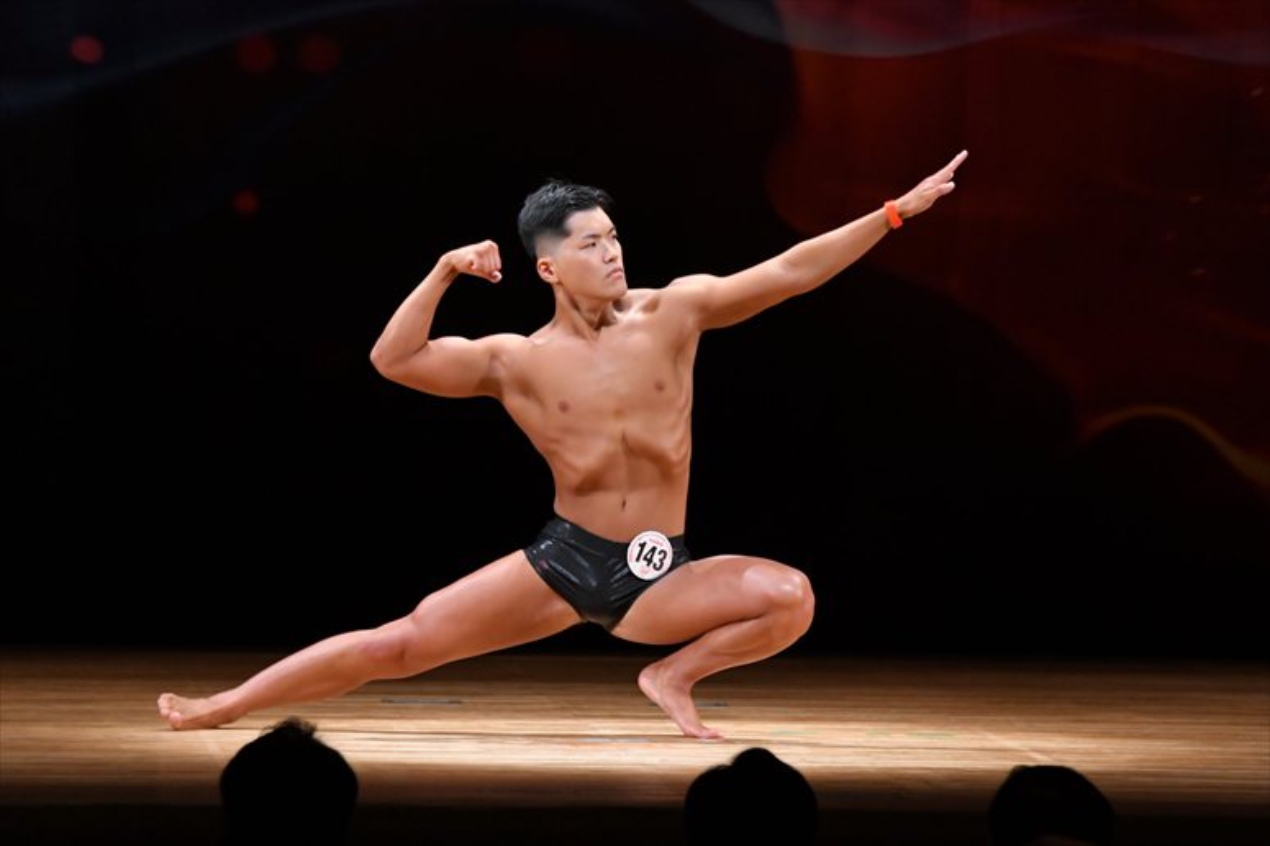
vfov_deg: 4.8
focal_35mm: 285
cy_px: 423
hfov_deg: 7.2
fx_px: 10049
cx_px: 635
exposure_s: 1/400
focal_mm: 190
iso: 3200
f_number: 5.6
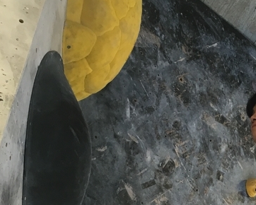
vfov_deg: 18.0
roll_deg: +7.6
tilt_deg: +30.0
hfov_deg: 23.2
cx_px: 231
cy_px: 264
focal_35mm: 80
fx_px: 606
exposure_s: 1/30
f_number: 2.2
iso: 80
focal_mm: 4.15
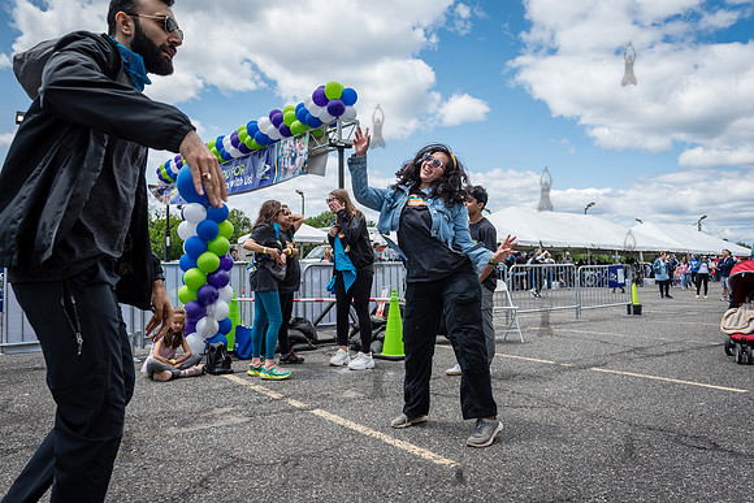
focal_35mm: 28
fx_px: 587
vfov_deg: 46.4
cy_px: 252
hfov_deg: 65.5
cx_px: 377
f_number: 5.6
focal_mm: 28
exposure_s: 1/1600
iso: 400
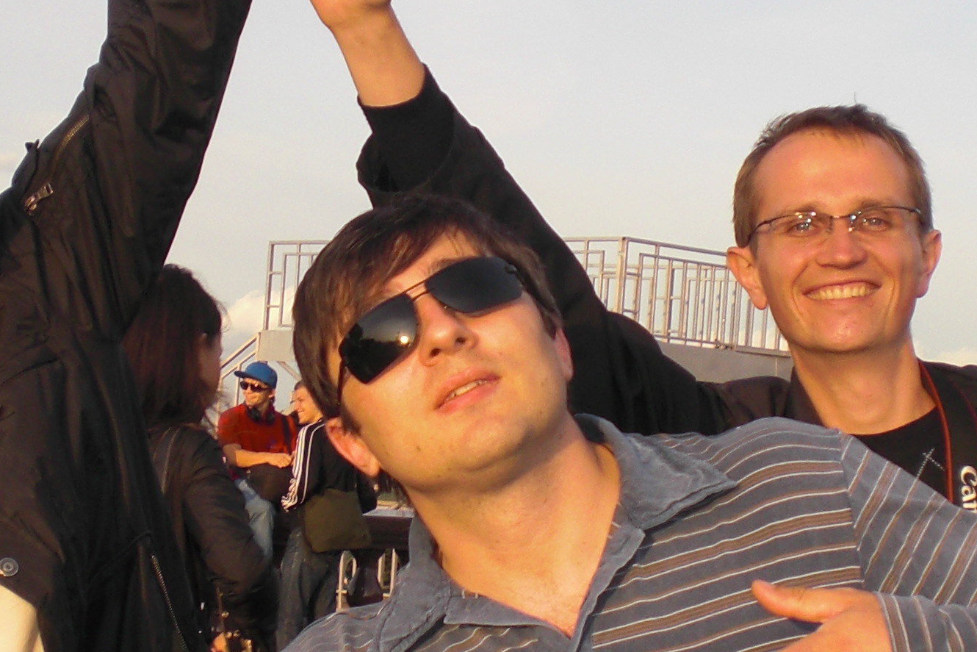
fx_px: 2633
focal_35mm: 97
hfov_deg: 21.0
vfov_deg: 14.1
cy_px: 420
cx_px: 409
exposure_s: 1/320
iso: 64
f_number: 3.1
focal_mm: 6.3
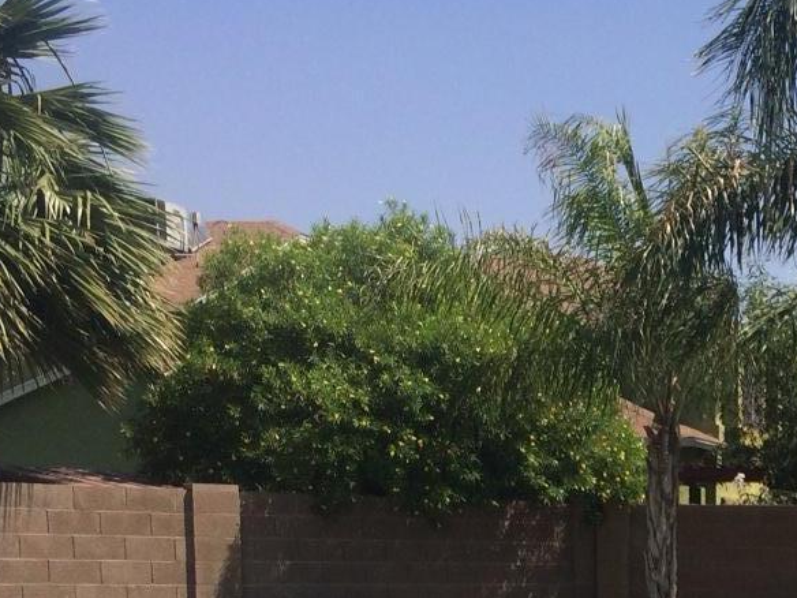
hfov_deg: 22.6
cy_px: 806
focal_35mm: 81
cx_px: 898
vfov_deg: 17.0
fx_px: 1865
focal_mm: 4.15
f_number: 2.2
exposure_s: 1/2564
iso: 32
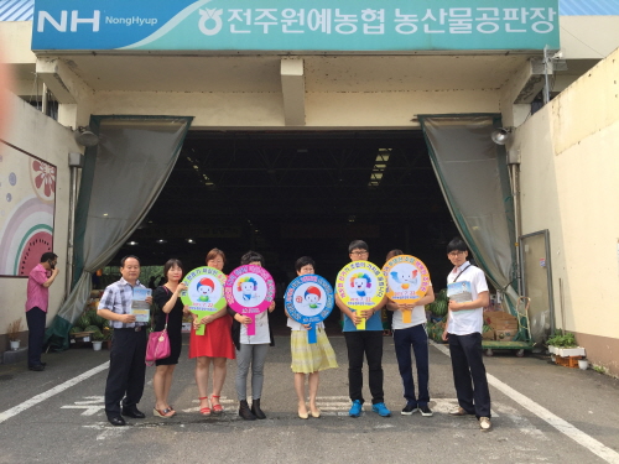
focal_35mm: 29
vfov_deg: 48.2
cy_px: 232
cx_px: 310
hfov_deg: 61.7
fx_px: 519
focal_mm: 4.15
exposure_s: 1/920
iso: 32
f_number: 2.2
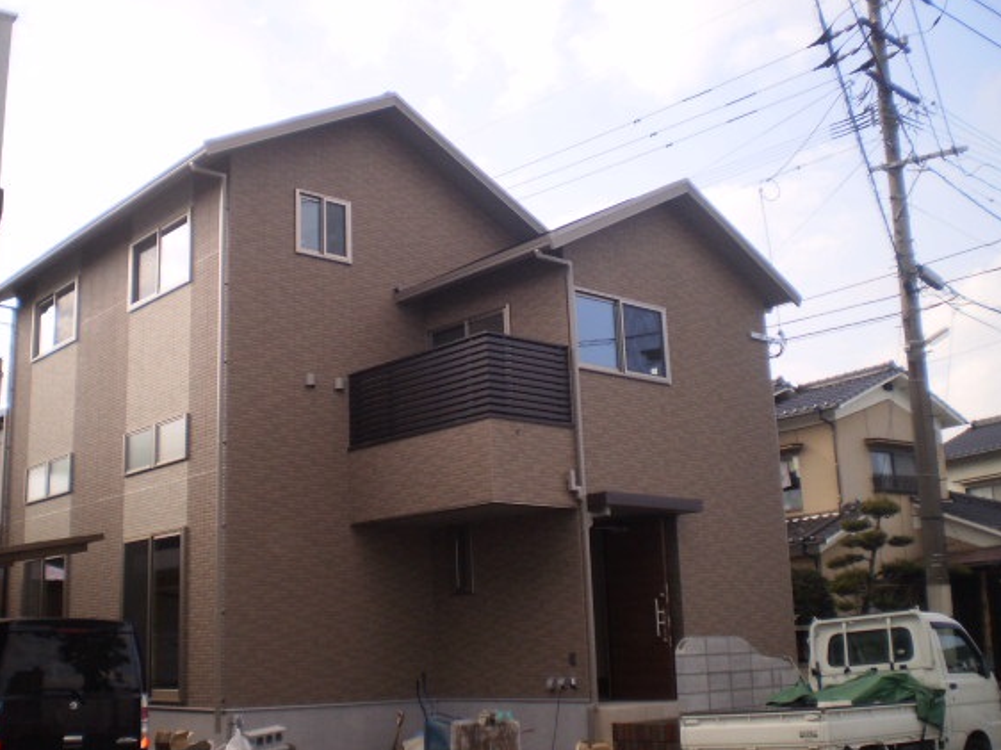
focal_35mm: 41
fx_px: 1185
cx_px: 438
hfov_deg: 45.7
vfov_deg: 35.1
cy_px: 351
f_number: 3.1
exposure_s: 1/640
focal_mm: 6.3
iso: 64
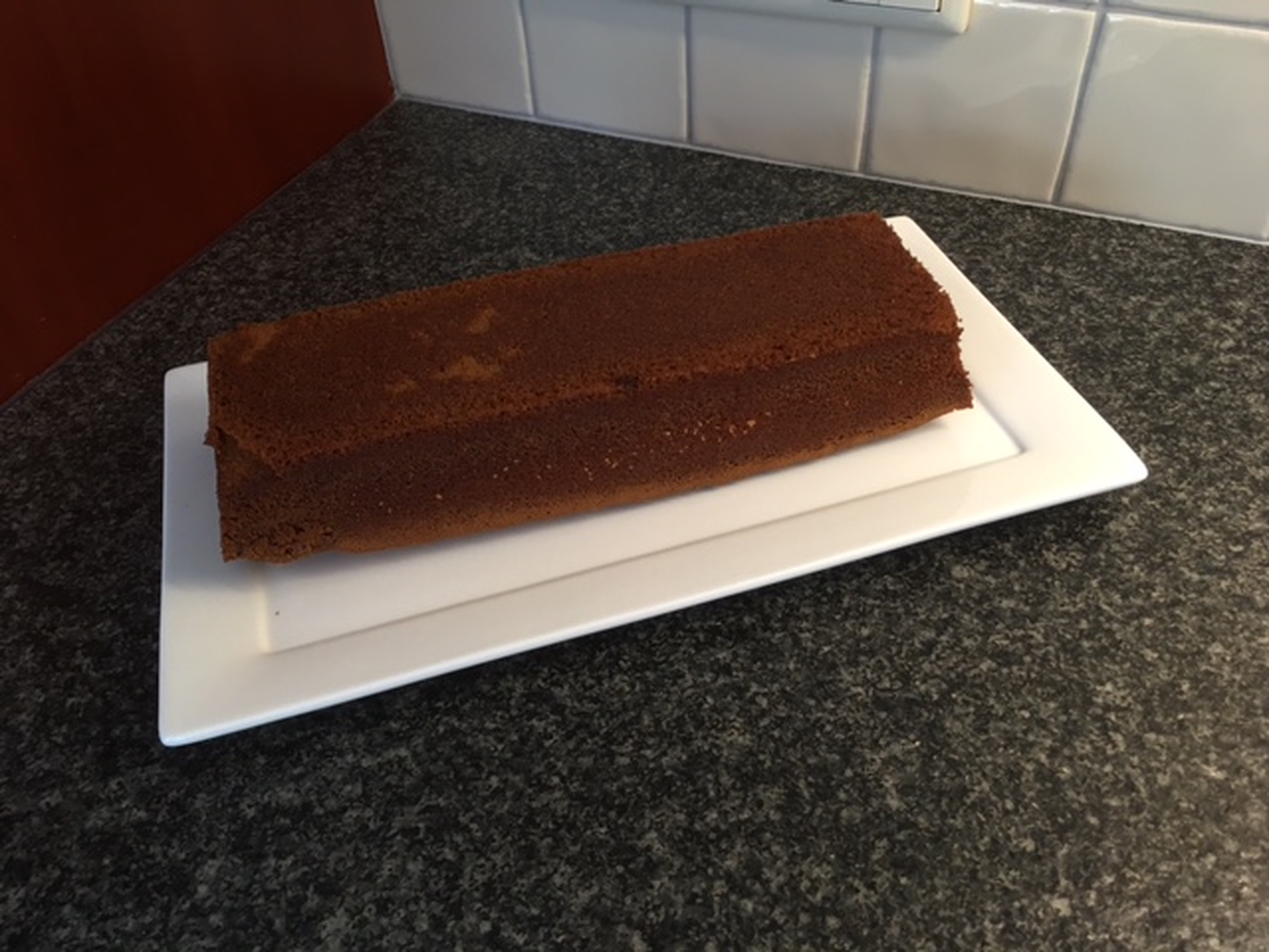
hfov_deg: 61.7
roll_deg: +5.3
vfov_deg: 48.2
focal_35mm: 29
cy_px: 476
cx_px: 634
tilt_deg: -43.0
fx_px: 1063
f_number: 2.2
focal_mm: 4.15
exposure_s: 1/33
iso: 50
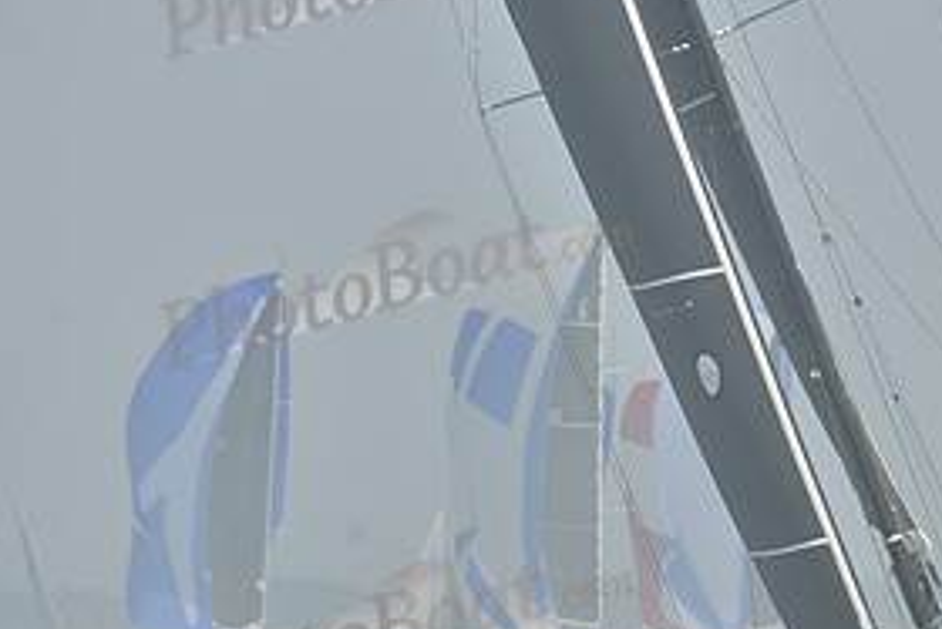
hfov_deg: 4.5
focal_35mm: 456
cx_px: 811
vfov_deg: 3.0
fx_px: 11938
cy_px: 409
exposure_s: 1/1000
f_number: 8
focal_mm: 220
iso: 280
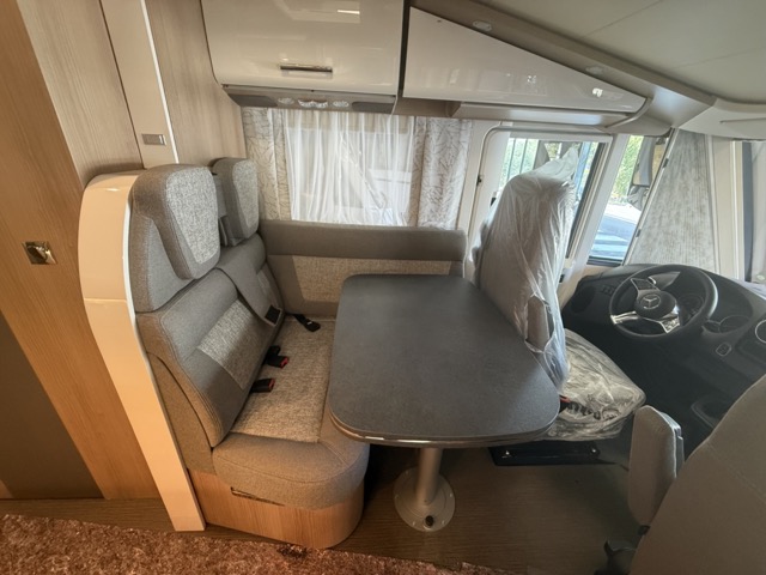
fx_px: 310
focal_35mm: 14
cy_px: 288
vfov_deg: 85.7
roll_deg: -1.0
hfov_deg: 102.1
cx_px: 383
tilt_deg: -24.4
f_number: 2.2
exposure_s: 1/60
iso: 400
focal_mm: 2.22
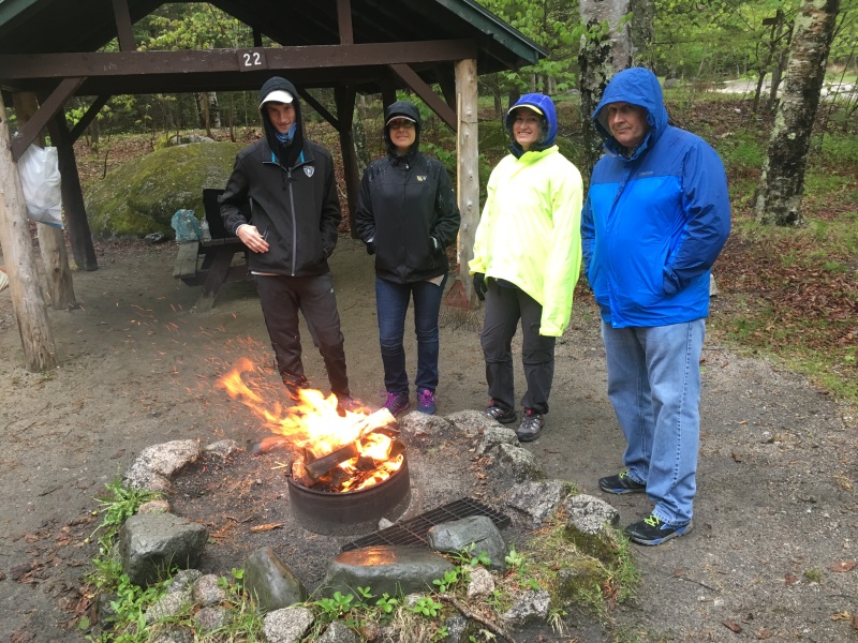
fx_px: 719
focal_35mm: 29
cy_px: 322
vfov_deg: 48.2
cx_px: 429
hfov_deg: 61.7
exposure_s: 1/30
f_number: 2.2
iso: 80
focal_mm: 4.15
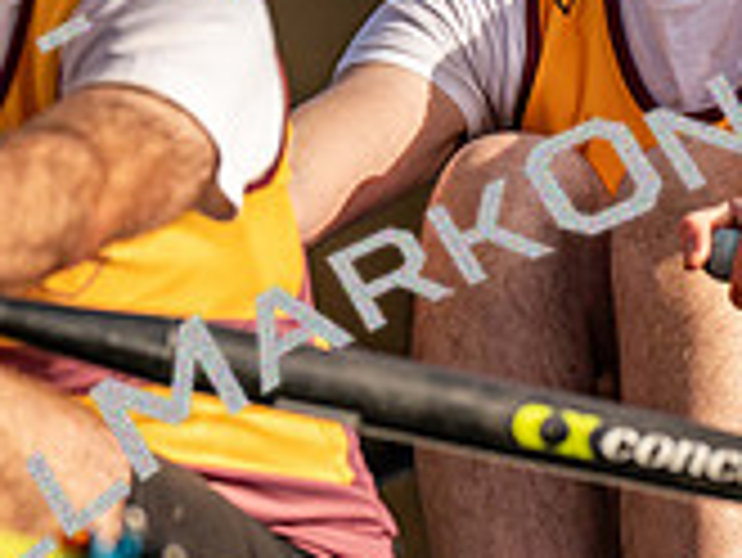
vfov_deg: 0.7
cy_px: 11
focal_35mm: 2027
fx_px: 43481
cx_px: 720
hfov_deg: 1.0
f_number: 4
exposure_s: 1/2500
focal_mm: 600
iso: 280
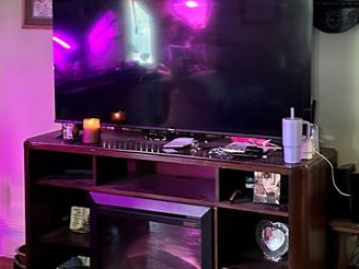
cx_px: 154
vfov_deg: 19.5
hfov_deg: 26.0
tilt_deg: -2.0
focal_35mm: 75
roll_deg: -0.2
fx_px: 778
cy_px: 77
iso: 1000
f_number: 1.78
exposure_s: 1/37
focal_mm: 6.86
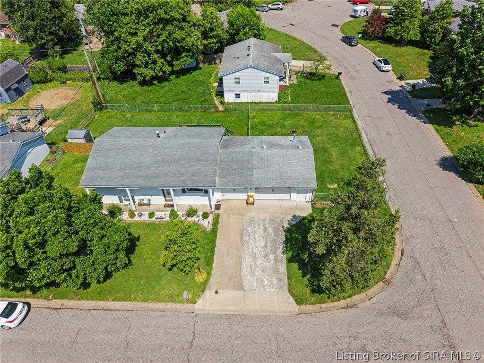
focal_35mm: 24
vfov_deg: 56.8
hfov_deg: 71.6
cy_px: 182
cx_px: 242
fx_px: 336
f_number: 1.8
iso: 200
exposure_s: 1/5000
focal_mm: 8.67
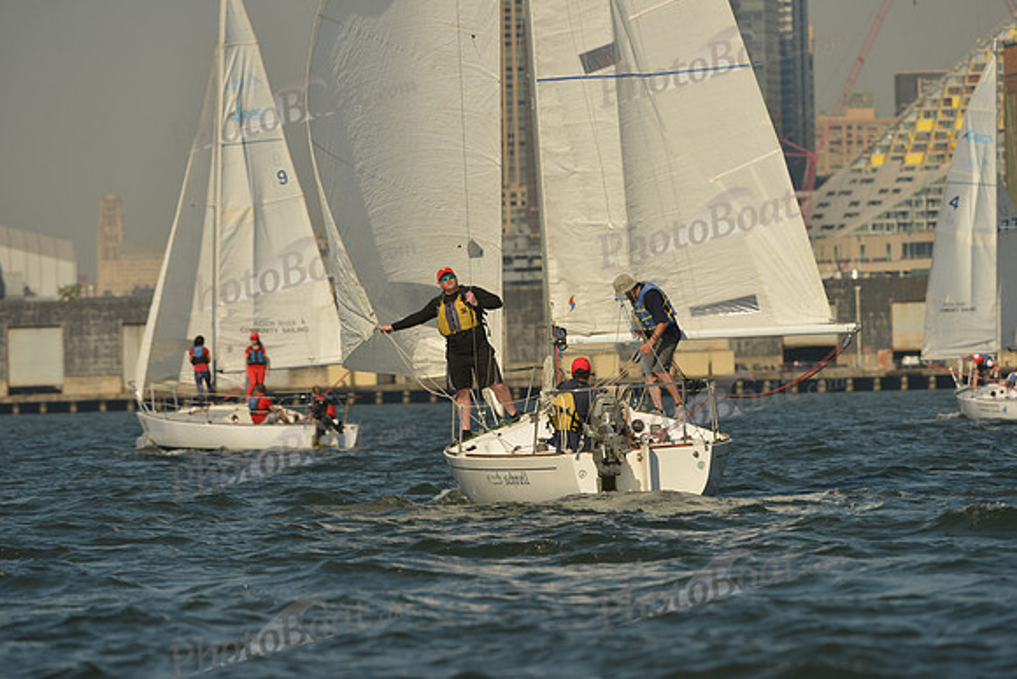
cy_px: 340
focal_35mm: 400
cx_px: 508
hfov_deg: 5.2
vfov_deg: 3.4
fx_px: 11302
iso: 320
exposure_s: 1/1600
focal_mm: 400
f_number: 7.1
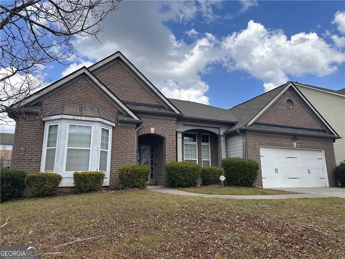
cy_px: 130
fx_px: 239
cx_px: 172
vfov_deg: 56.8
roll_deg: -0.6
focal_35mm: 24
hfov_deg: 71.6
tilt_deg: +12.4
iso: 80
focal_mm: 6.86
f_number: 1.78
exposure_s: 1/4348
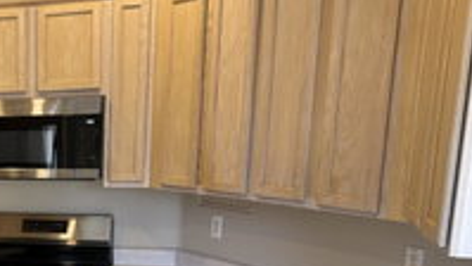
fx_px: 701
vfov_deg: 20.6
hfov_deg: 33.3
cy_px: 283
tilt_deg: -13.2
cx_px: -26
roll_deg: +1.5
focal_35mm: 56
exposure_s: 1/60
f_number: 1.78
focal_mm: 6.76
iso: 125
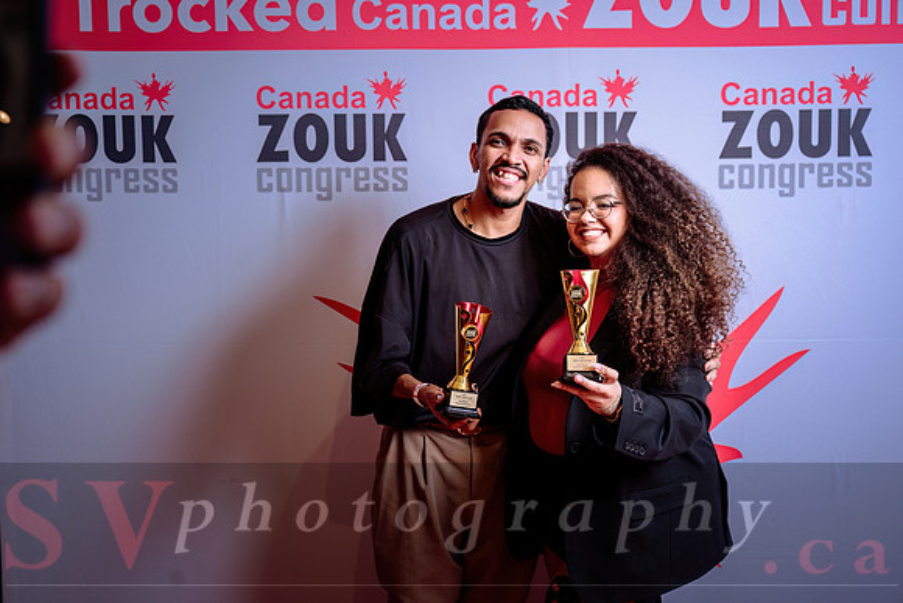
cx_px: 452
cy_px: 302
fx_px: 1207
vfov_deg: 28.0
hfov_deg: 41.0
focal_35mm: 48
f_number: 4
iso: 200
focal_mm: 47
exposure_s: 1/125
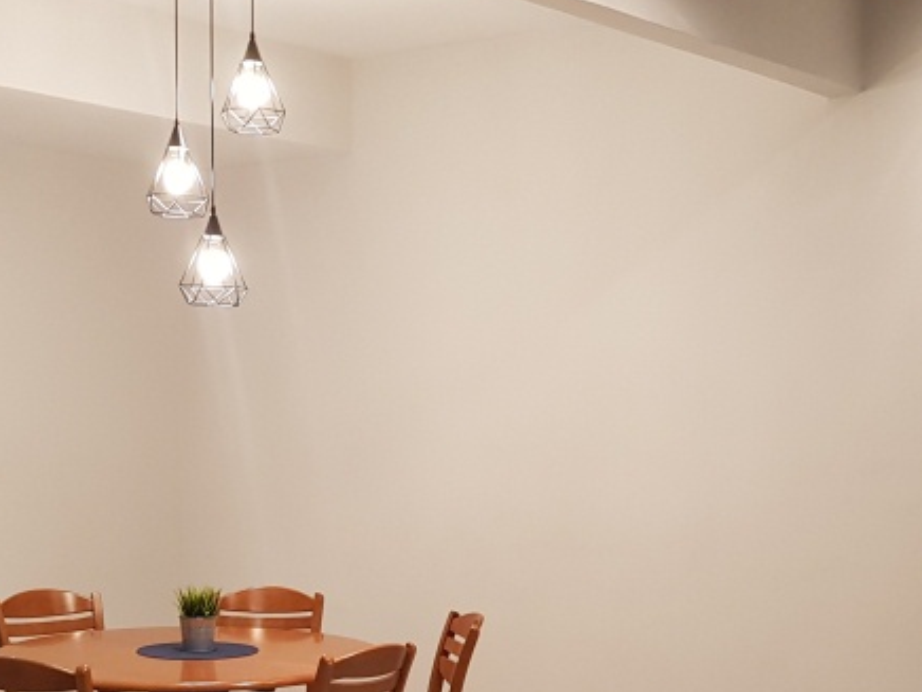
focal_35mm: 61
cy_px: 614
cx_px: 514
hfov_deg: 31.7
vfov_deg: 23.4
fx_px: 1625
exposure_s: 1/33
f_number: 1.7
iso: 160
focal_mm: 4.2
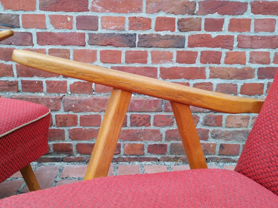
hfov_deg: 52.6
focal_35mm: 35
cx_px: 139
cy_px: 104
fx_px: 281
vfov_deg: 40.7
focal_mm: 5.58
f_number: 1.8
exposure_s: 1/298
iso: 50
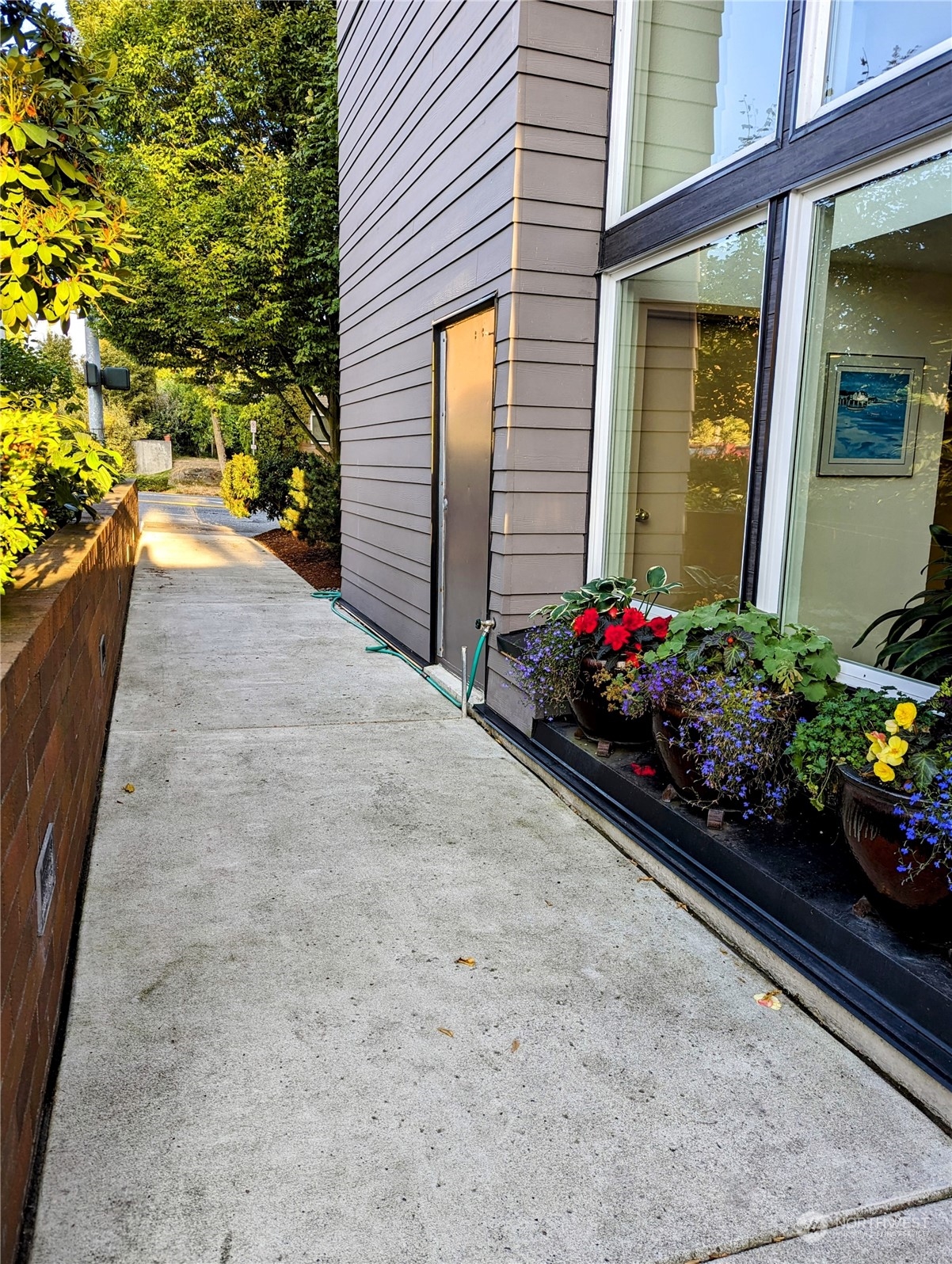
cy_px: 632
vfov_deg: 71.5
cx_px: 476
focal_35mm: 24
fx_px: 878
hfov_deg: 56.9
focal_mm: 6.81
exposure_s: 1/133
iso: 39
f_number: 1.85
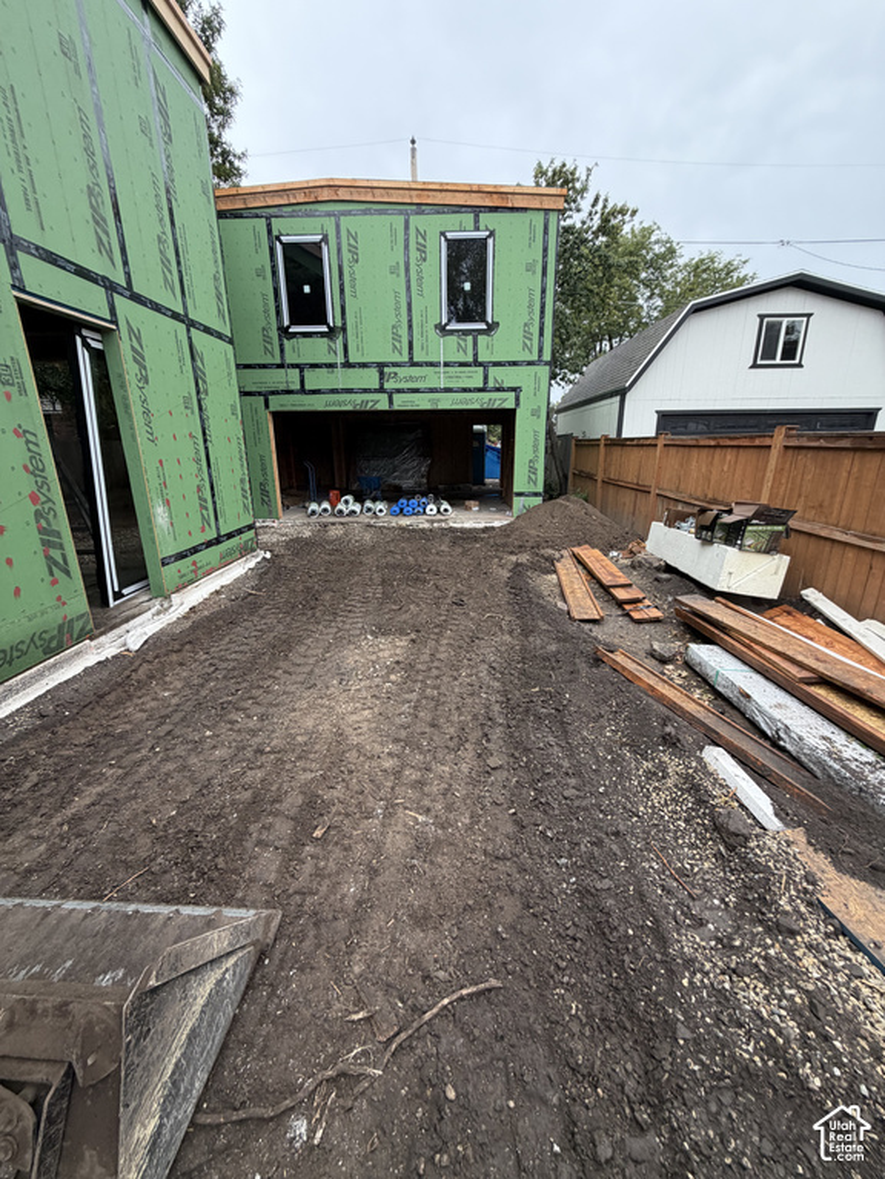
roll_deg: +0.7
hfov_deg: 85.7
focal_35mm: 14
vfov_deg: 102.1
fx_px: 477
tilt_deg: -15.6
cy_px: 590
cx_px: 442
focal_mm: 2.22
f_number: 2.2
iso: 125
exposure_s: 1/121
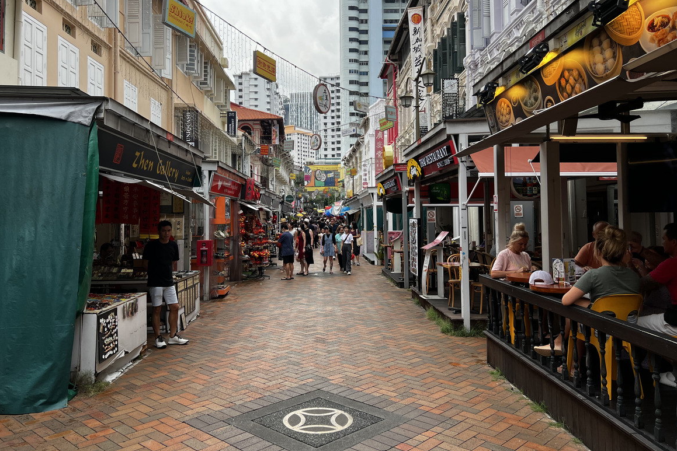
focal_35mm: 28
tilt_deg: +1.1
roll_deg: +0.7
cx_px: 330
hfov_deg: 65.5
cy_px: 196
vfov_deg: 46.3
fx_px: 527
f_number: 1.5
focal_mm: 5.7
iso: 50
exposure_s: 1/1838
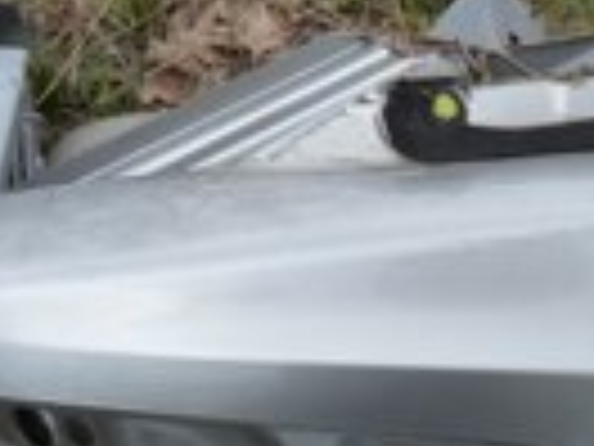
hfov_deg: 14.2
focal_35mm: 126
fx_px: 2162
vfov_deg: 11.5
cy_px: 579
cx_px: 994
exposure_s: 1/125
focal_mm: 18
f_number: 5.6
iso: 140
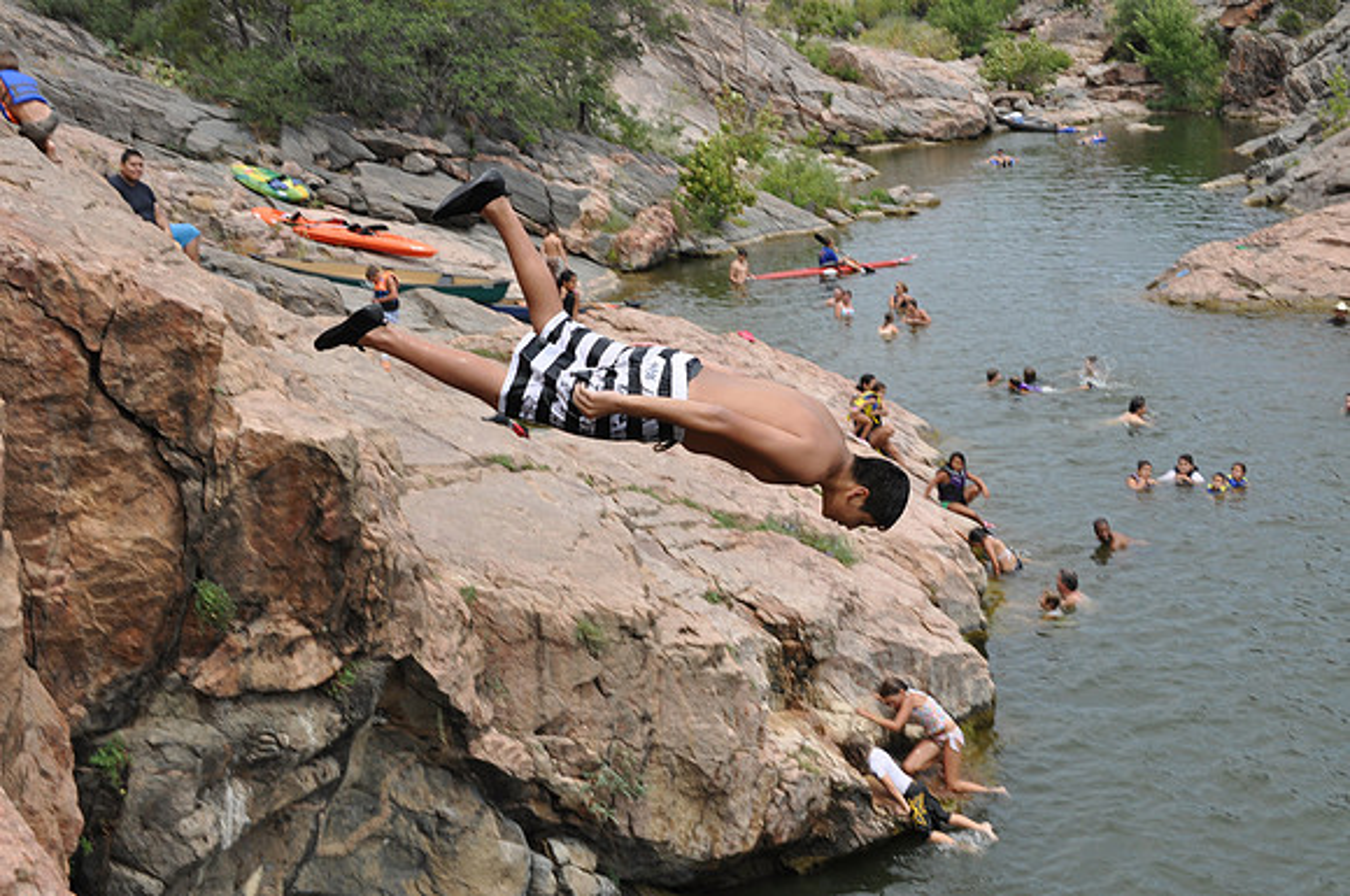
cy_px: 448
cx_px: 675
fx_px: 1966
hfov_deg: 37.9
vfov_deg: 25.7
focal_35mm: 52
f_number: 8
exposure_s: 1/500
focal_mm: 35
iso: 200
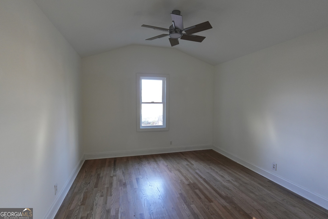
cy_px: 110
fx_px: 164
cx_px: 164
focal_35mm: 18
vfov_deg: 67.5
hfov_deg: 90.0
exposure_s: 1/80
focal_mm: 6.9
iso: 250
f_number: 1.8
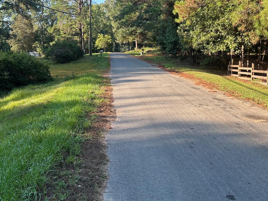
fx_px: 333
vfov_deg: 33.5
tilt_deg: -0.8
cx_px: 111
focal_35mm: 43
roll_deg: +0.8
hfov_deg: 43.7
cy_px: 85
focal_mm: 5.7
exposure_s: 1/555
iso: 50
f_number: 1.5
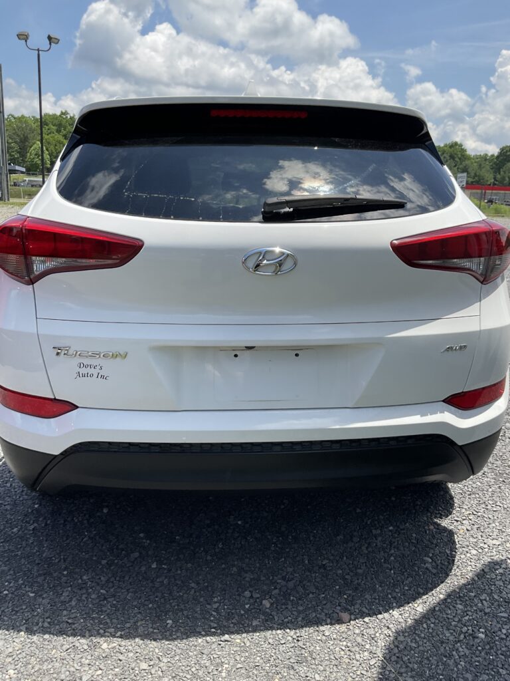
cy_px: 340
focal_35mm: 29
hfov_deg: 48.2
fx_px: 570
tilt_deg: -14.6
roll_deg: -1.9
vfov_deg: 61.7
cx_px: 255
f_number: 1.8
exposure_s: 1/1786
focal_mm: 3
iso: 16
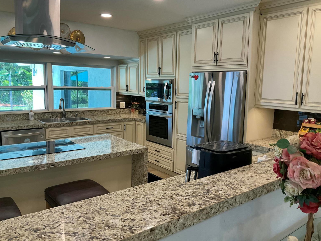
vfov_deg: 46.8
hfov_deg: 60.0
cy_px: 119
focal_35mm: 30
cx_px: 157
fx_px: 278
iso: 64
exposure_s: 1/120
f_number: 1.8
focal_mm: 3
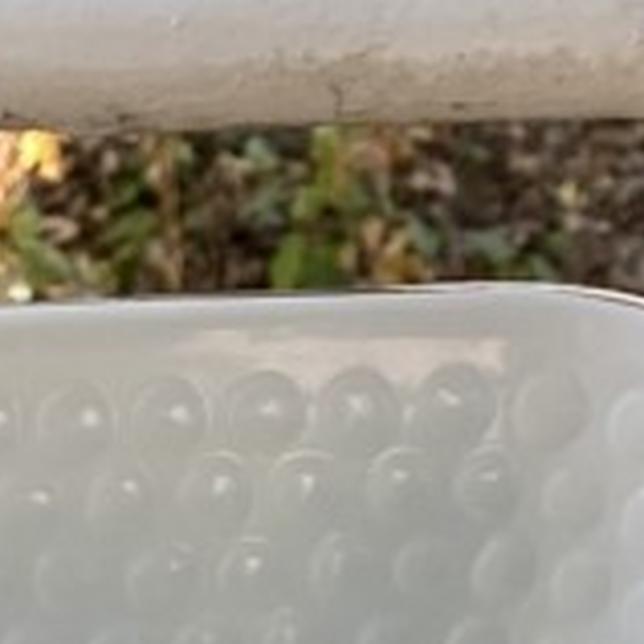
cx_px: -481
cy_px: 1561
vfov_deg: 9.0
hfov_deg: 9.5
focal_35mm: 175
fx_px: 3683
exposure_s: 1/122
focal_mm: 4.25
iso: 50
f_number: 1.8
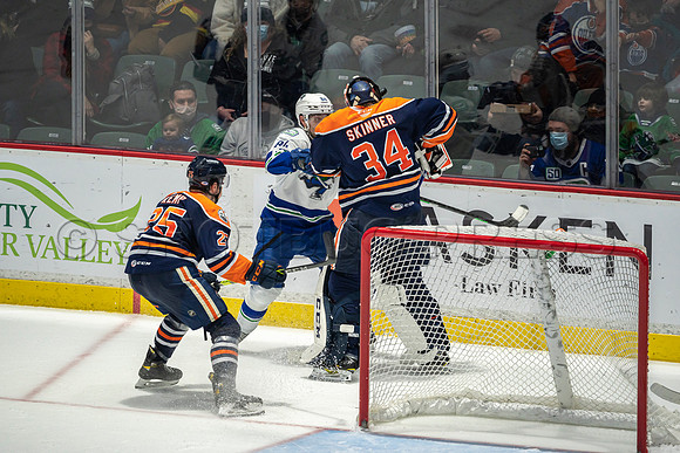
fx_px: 11335
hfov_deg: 3.4
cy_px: 226
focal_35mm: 600
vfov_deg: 2.3
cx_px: 340
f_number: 4
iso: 1600
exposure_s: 1/800
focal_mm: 600
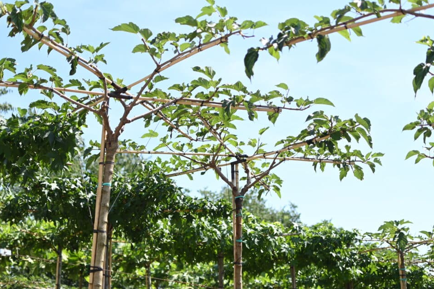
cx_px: 229
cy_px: 134
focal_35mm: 56
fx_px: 675
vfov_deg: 24.2
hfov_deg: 35.6
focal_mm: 35
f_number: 1.8
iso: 100
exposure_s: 1/2500
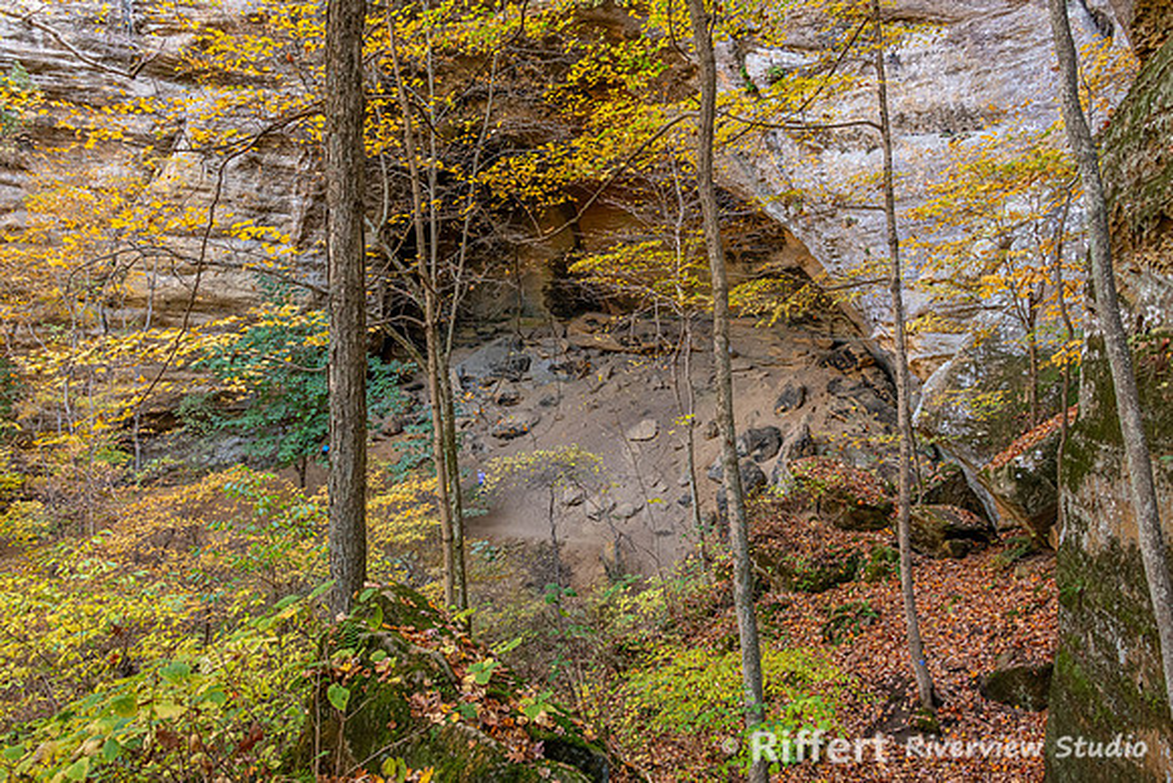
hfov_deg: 65.5
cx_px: 586
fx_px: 913
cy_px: 392
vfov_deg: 46.4
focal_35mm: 28
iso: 2000
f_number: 8
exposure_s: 1/80
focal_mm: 28
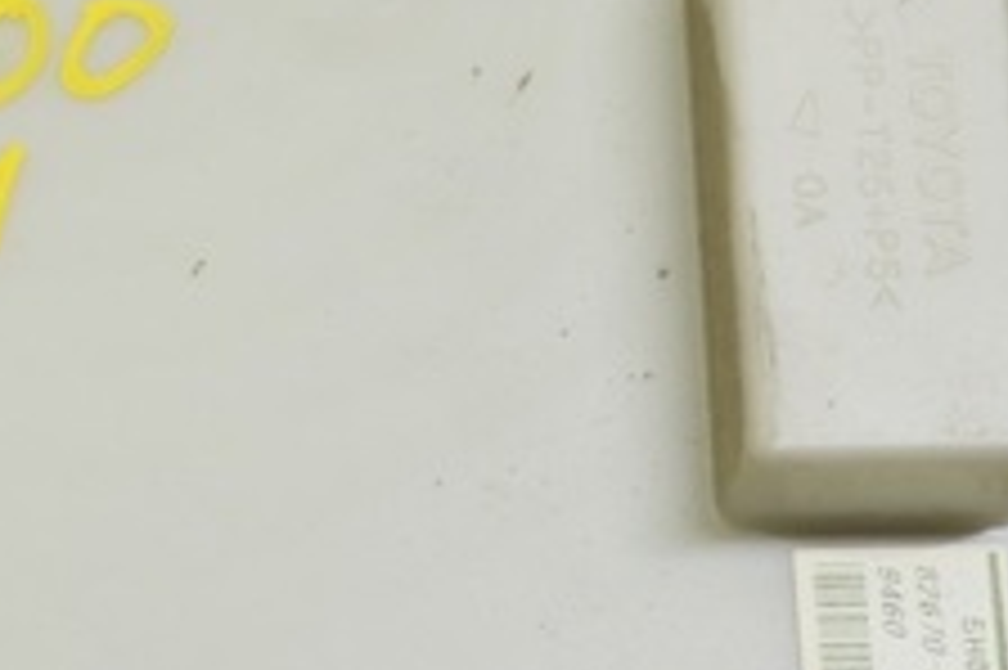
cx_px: 216
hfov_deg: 20.5
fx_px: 2754
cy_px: 614
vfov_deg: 13.7
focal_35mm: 98
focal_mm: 23
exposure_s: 1/20
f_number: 5.6
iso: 400
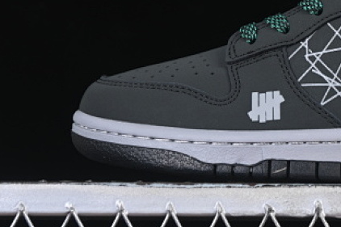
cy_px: 6
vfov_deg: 7.1
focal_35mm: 192
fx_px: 1818
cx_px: 377
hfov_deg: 10.6
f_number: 6.3
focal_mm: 50
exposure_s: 1/60
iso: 160
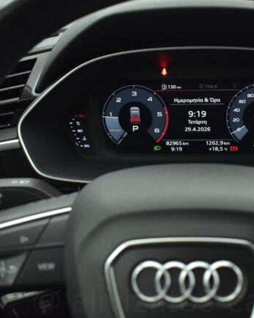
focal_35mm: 45
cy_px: 141
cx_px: 182
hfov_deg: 32.9
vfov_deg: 41.1
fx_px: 423
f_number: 3.5
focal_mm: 18
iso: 1600
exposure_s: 1/60
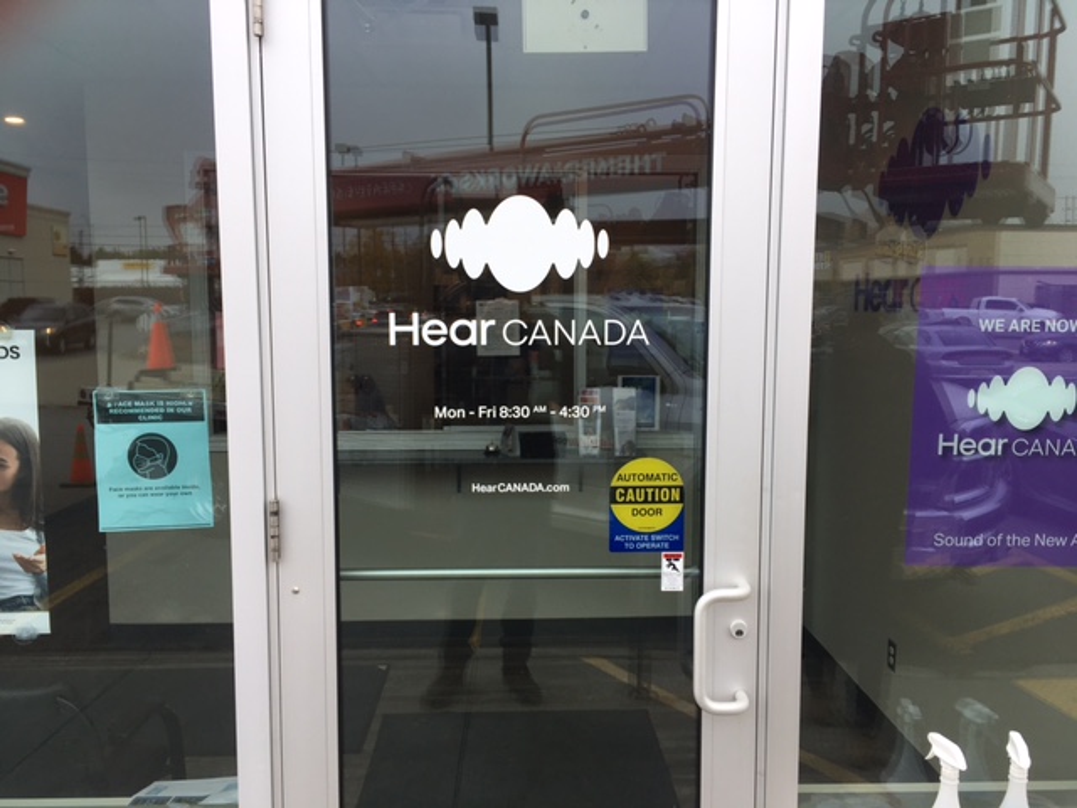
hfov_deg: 61.7
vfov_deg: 48.2
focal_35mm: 29
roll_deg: +1.1
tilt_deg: -7.4
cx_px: 538
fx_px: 902
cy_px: 404
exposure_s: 1/183
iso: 25
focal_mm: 4.15
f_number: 2.2
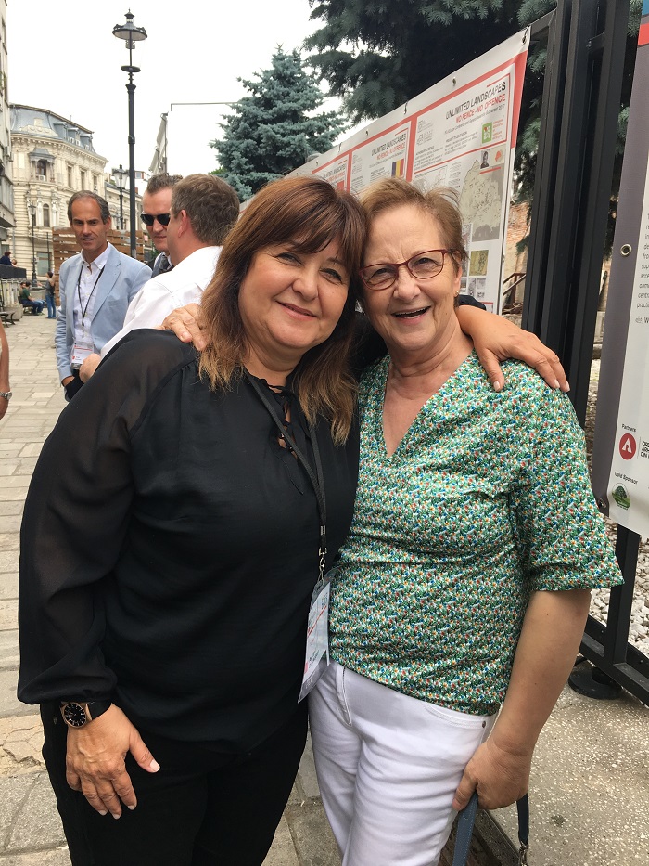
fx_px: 725
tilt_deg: -10.2
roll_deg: -1.3
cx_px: 324
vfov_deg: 61.7
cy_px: 433
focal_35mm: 29
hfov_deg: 48.2
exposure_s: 1/366
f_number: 2.2
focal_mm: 4.15
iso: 25
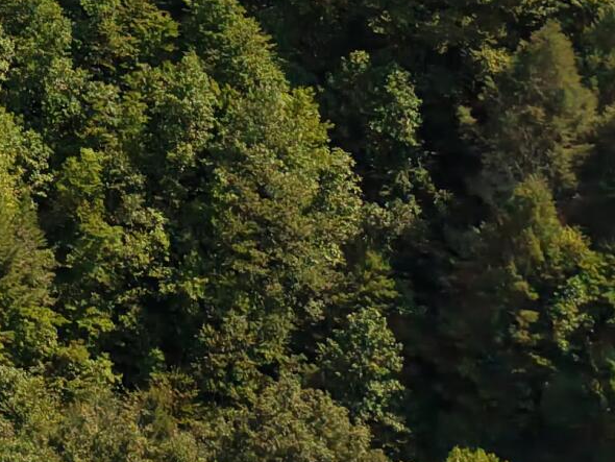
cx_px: -907
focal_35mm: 122
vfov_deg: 10.7
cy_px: -573
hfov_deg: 12.4
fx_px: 2168
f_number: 1.8
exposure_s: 1/80
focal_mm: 8.67
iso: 100
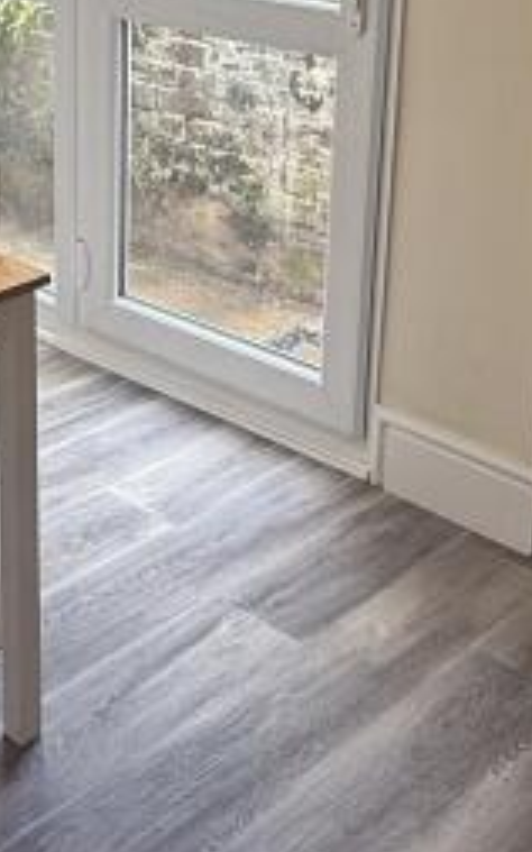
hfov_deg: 21.3
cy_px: 135
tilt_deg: -14.8
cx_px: 88
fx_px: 1393
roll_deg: +0.2
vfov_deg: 32.8
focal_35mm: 60
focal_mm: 2.22
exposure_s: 1/139
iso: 50
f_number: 2.2
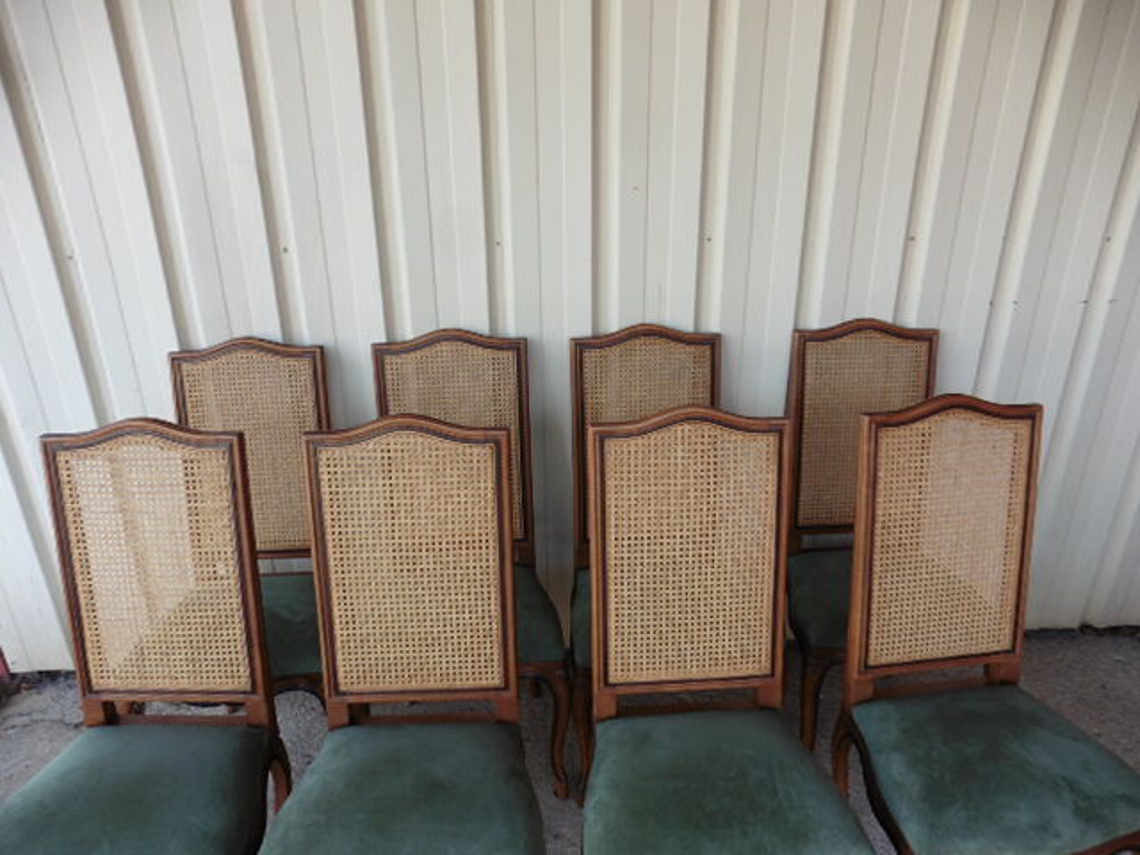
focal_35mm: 24
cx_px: 570
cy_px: 428
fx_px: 790
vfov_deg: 56.8
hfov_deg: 71.6
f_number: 3.3
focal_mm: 4.3
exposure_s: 1/100
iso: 100
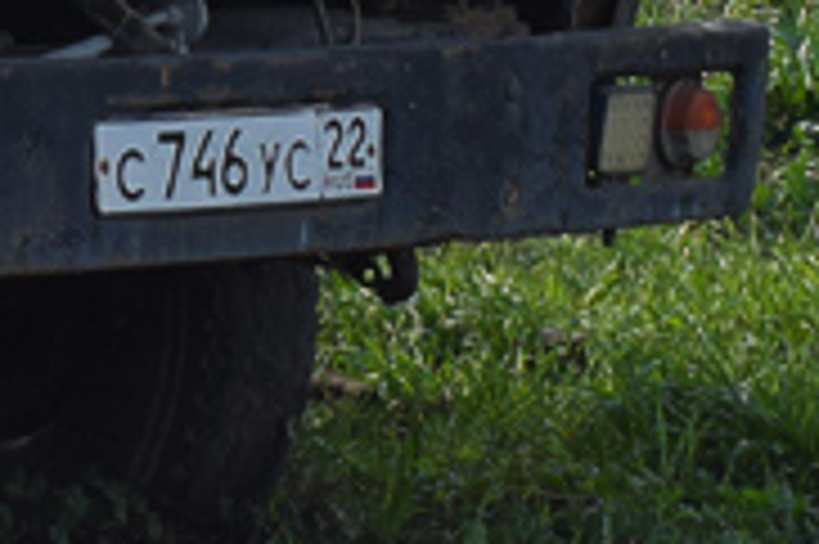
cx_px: -1102
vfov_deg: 4.3
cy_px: -944
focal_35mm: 306
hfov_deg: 6.4
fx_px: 6962
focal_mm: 31
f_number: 5.6
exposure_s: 1/500
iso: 200
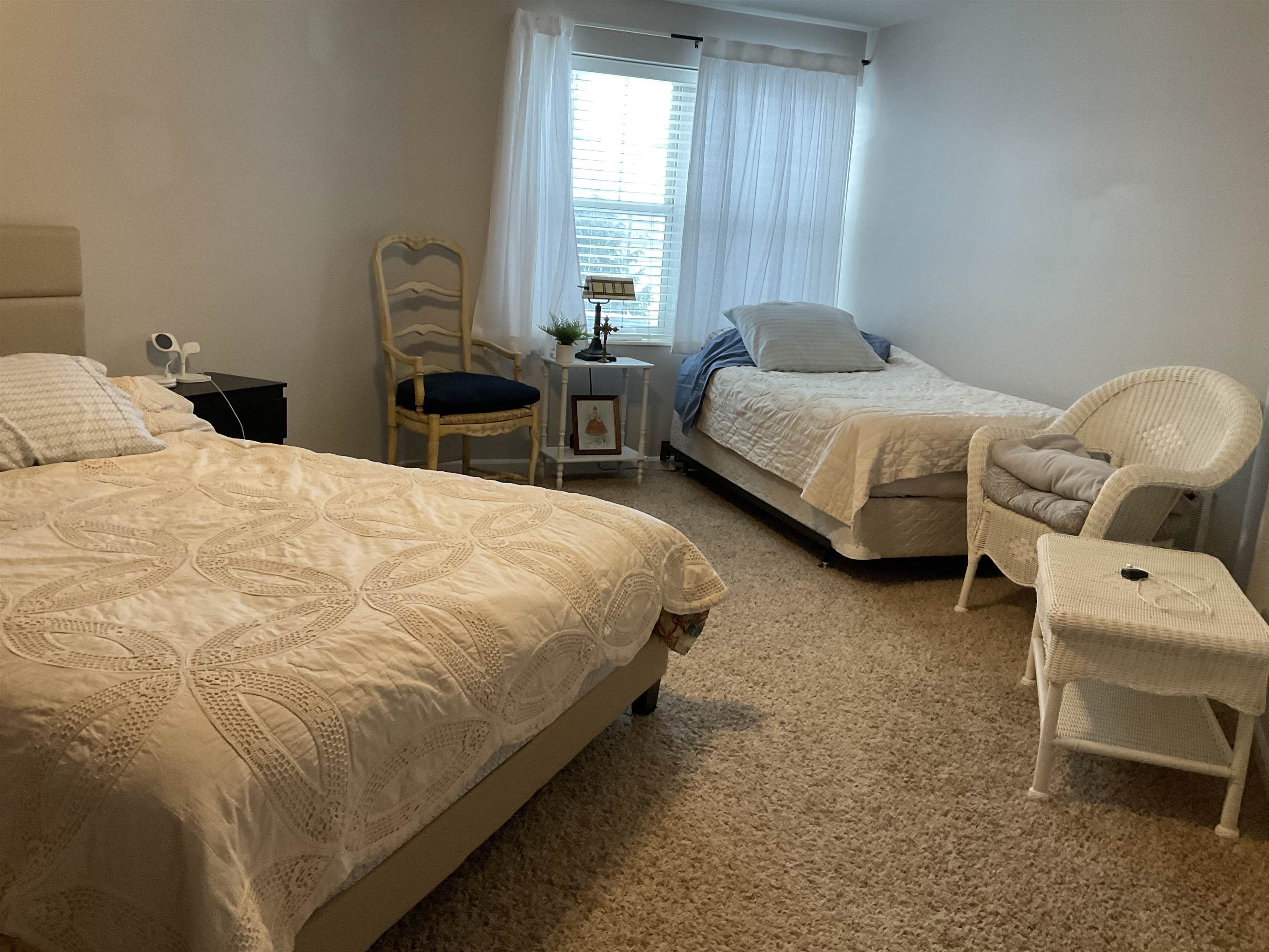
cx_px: 634
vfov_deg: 48.2
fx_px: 1063
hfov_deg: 61.7
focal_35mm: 29
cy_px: 476
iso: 160
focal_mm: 3
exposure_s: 1/60
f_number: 1.8
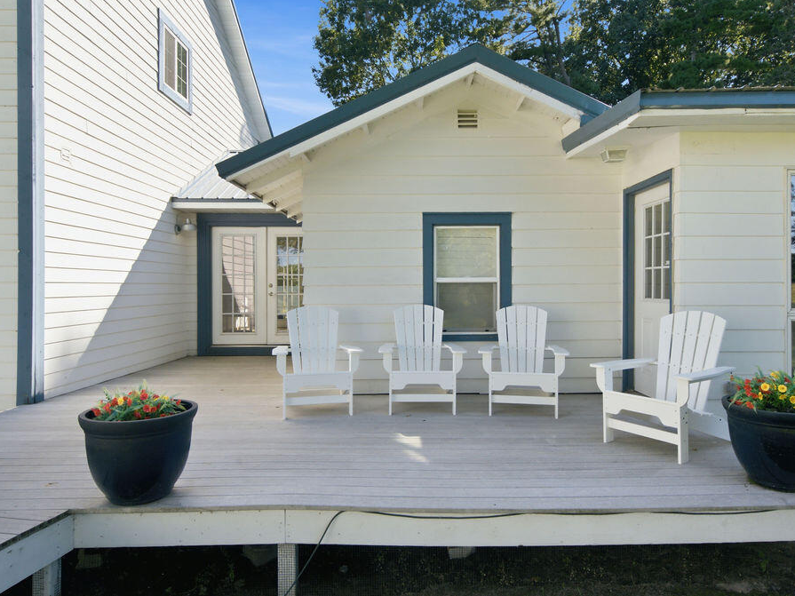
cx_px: 417
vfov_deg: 61.1
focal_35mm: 22
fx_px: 505
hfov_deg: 76.3
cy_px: 294
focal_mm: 20
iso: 800
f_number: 11
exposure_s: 1/400
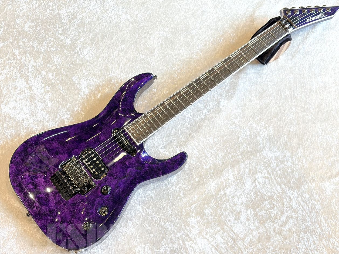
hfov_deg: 36.2
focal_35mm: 53
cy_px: 129
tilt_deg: -67.9
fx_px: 519
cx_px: 172
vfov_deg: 27.5
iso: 200
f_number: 1.6
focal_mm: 5.96
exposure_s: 1/40
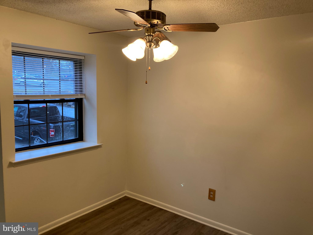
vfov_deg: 49.7
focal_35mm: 28
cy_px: 118
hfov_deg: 63.4
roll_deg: -0.2
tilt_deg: -6.0
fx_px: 253
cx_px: 156
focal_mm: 3.99
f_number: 1.8
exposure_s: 1/60
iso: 125
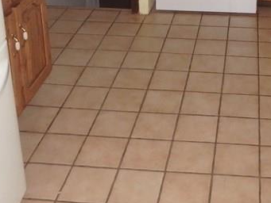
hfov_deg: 30.0
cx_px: 217
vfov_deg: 21.4
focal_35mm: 63
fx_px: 493
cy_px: -48
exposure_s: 1/30
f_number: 3.5
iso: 400
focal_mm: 3.7
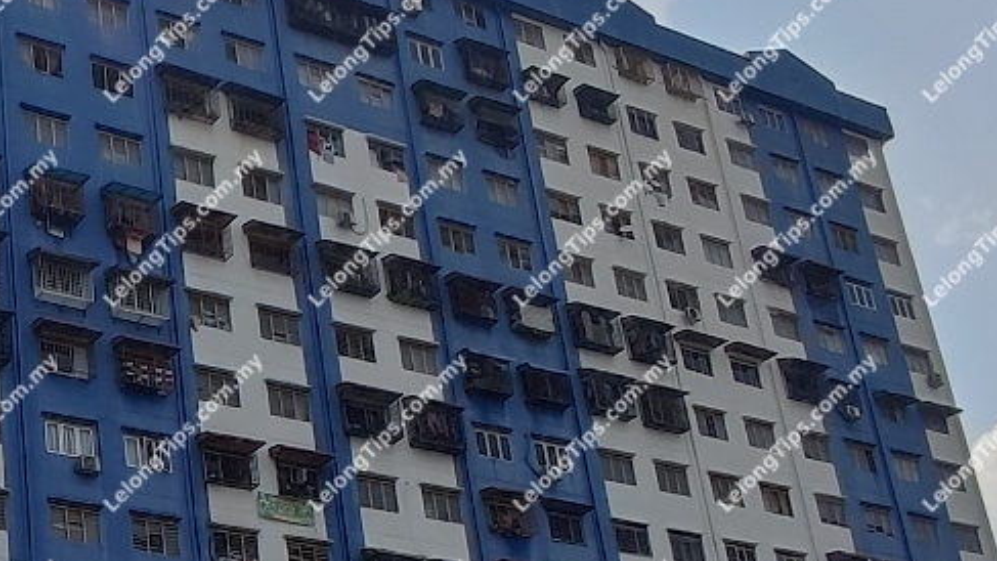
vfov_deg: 25.2
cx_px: -38
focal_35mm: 46
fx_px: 1216
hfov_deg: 38.6
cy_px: 498
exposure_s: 1/1421
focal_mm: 1.65
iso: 50
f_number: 2.2
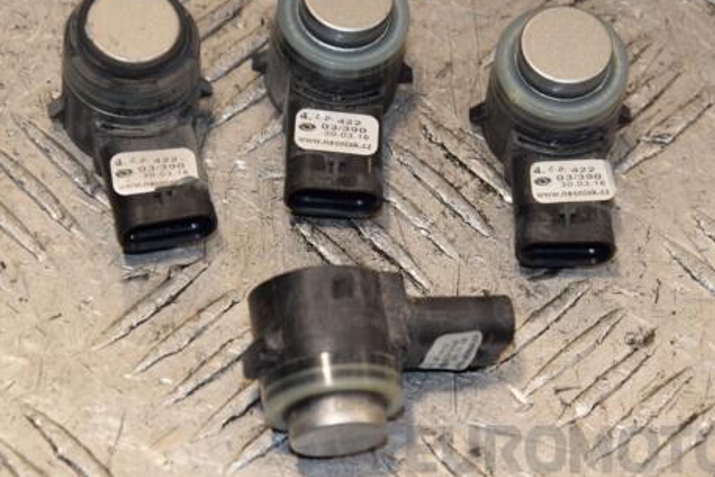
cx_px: 377
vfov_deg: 7.1
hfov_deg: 10.7
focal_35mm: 193
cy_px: 241
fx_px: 3834
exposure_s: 1/200
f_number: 8
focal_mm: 98
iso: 800
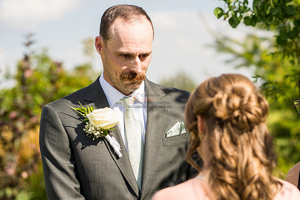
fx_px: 1059
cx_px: 150
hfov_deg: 16.1
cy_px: 100
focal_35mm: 127
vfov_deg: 10.8
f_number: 2.8
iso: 250
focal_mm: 85
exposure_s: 1/3200
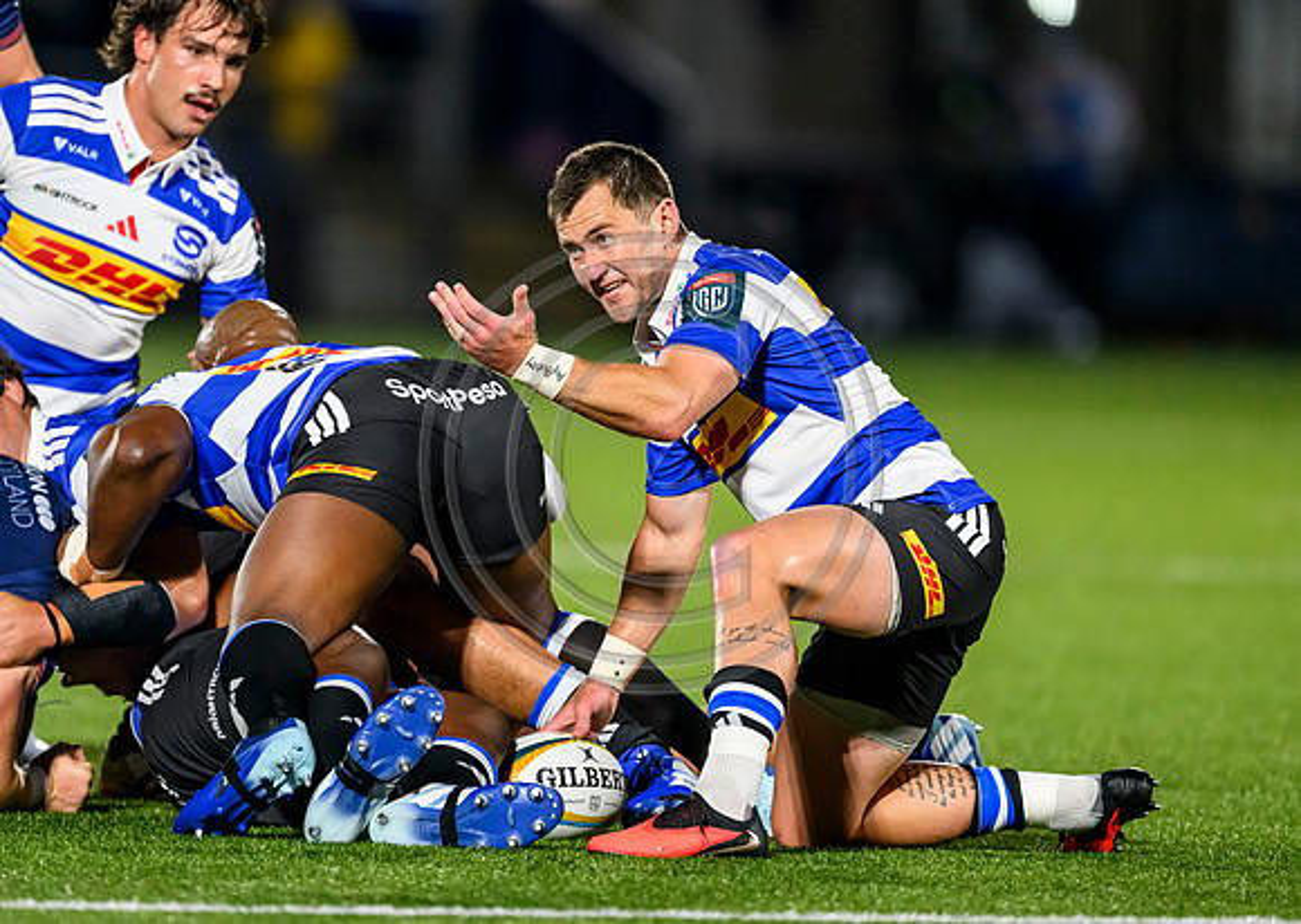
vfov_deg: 2.0
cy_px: 441
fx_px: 26560
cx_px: 540
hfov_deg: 2.8
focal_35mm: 720
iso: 6400
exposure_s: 1/1000
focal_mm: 560
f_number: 4
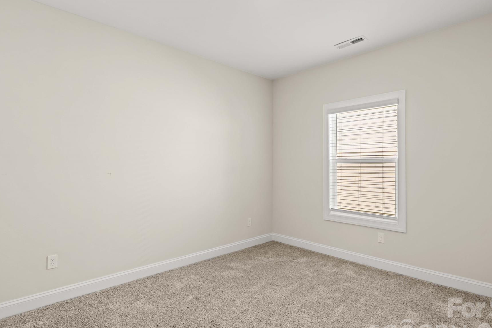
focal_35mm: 19
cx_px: 247
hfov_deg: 86.9
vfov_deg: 64.5
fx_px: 260
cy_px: 159
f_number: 8
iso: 100
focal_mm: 16
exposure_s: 1/1.67
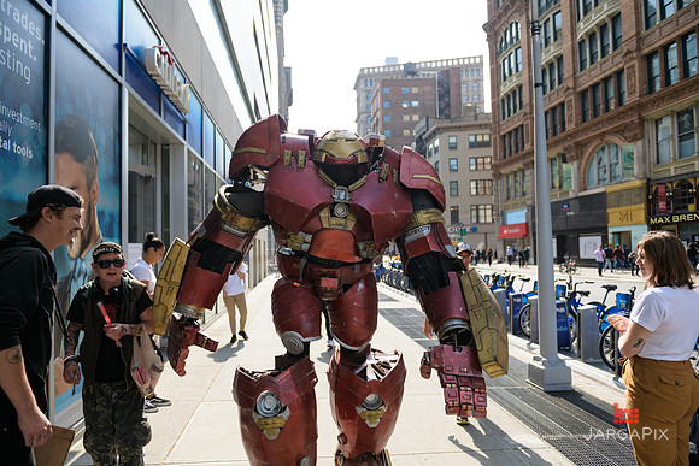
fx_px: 466
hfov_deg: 73.7
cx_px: 350
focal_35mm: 24
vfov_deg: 53.2
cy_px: 233
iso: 200
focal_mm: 24
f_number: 3.2
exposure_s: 1/2000
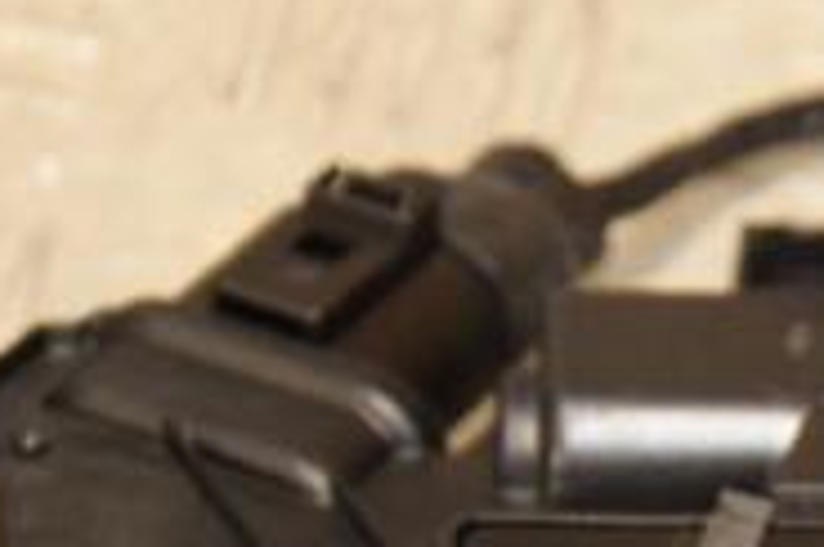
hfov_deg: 6.0
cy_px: 726
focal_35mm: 343
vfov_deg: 4.0
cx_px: 940
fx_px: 7837
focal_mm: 70
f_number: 5.3
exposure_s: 1/80
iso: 800
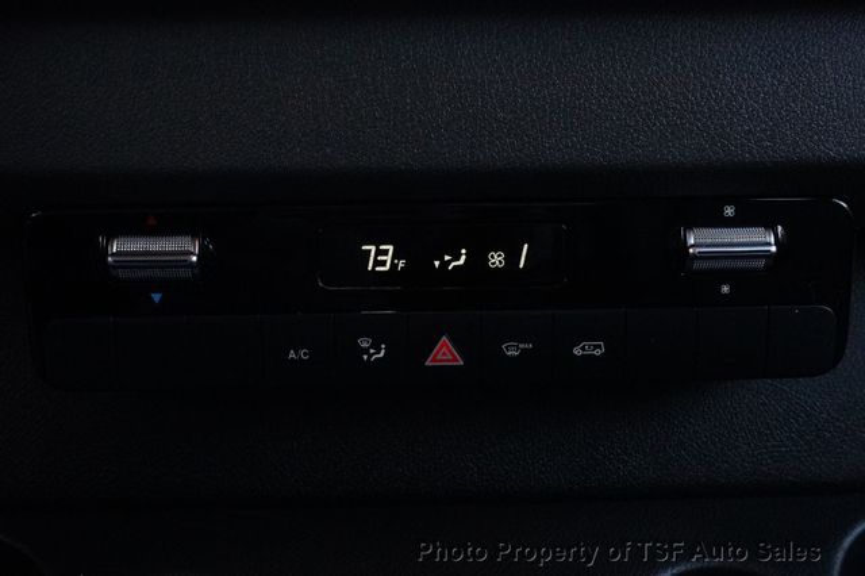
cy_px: 288
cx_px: 432
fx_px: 937
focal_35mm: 39
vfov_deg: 34.2
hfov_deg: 49.6
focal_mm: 26
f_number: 9
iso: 6400
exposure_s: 1/250
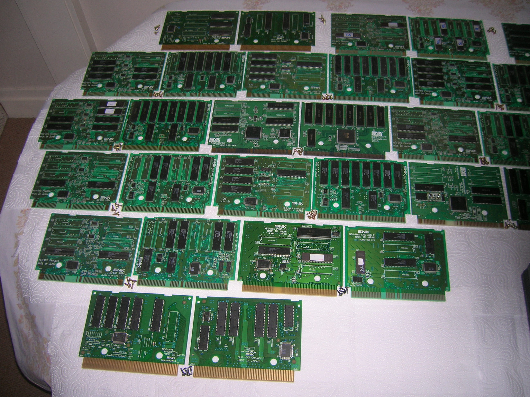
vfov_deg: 41.8
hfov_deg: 54.0
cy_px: 198
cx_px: 265
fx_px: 521
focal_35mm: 34
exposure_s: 1/60.1
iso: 50
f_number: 2.9
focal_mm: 5.7
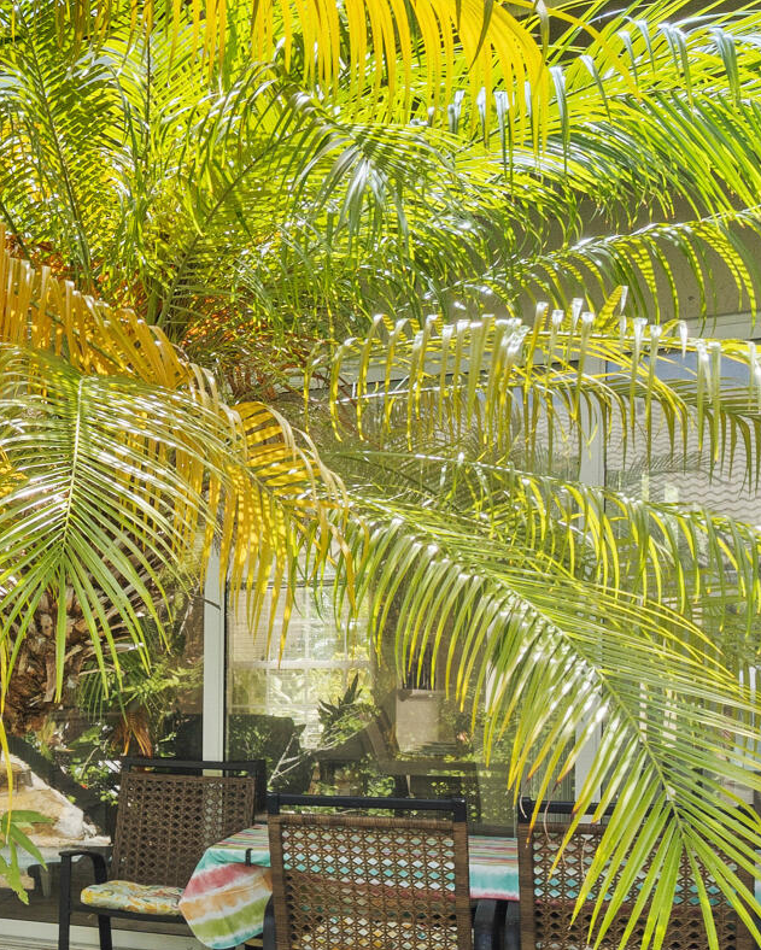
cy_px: 703
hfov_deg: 19.9
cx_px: -678
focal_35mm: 50
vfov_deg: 36.5
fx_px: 1407
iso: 250
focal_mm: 14
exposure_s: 1/30
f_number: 9
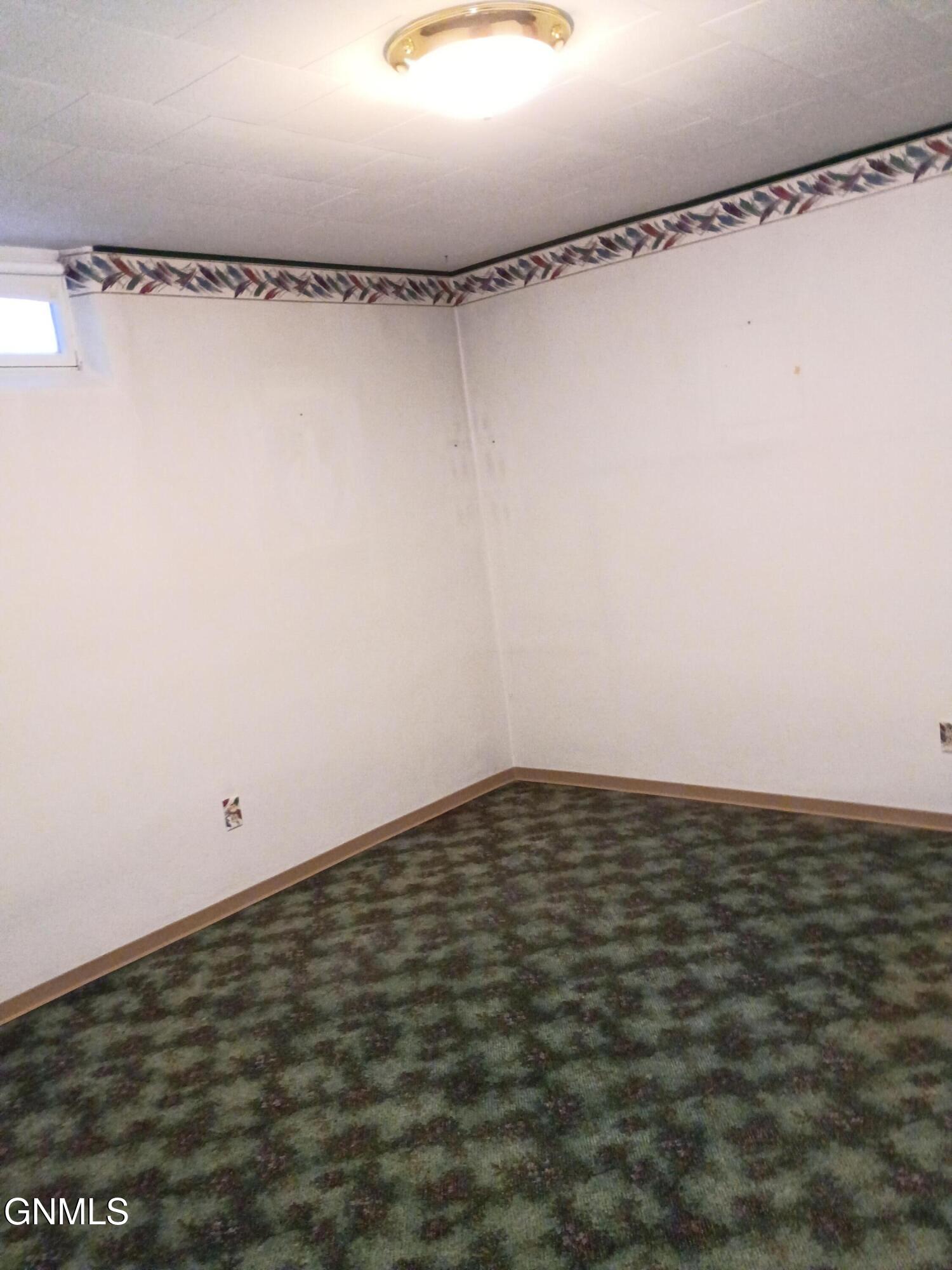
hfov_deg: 48.2
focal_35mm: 29
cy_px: 635
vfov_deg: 61.7
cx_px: 476
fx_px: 1063
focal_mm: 4.27
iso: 100
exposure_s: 1/30
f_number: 1.8
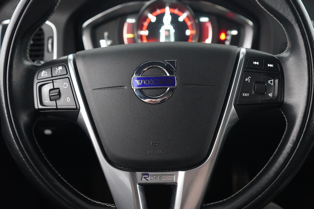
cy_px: 104
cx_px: 157
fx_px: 366
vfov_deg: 31.9
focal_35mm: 42
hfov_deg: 46.4
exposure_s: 1/25
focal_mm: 28
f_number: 3.5
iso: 6400
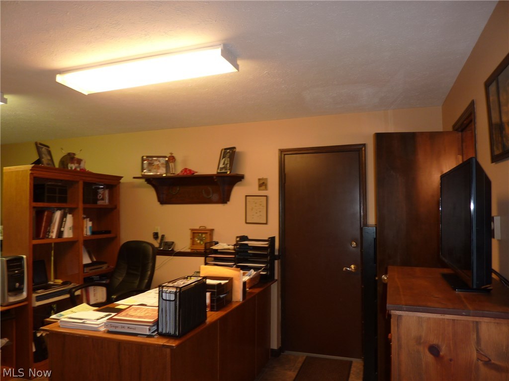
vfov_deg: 54.9
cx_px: 254
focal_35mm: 25
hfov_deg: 69.4
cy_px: 190
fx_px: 368
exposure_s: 1/8
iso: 100
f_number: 3.3
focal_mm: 4.1
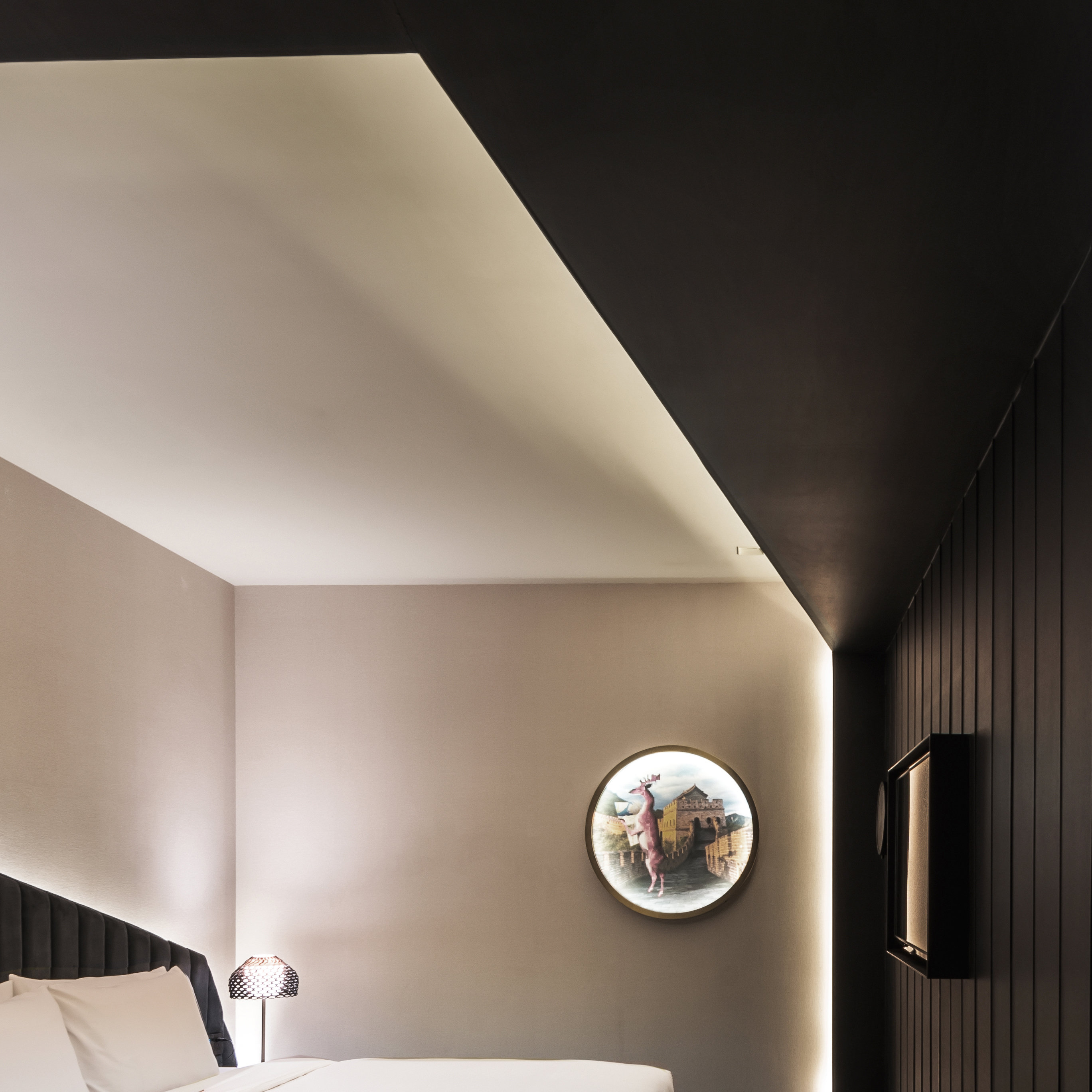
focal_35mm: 32
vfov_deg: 48.2
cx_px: 741
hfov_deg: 50.1
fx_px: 1142
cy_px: 878
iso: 64
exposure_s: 2.5
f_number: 10
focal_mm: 14
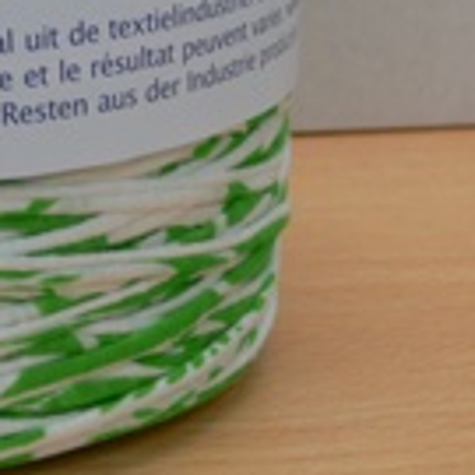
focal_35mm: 103
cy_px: -81
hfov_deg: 16.1
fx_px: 1599
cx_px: -116
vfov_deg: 16.3
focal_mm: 7.4
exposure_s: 1/30
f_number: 2.8
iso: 100
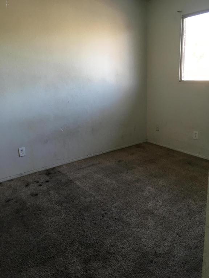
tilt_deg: -13.6
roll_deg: +3.6
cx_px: 104
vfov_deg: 61.7
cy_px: 139
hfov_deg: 48.2
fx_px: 233
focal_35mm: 29
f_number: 2.2
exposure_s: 1/30
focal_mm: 4.15
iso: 32
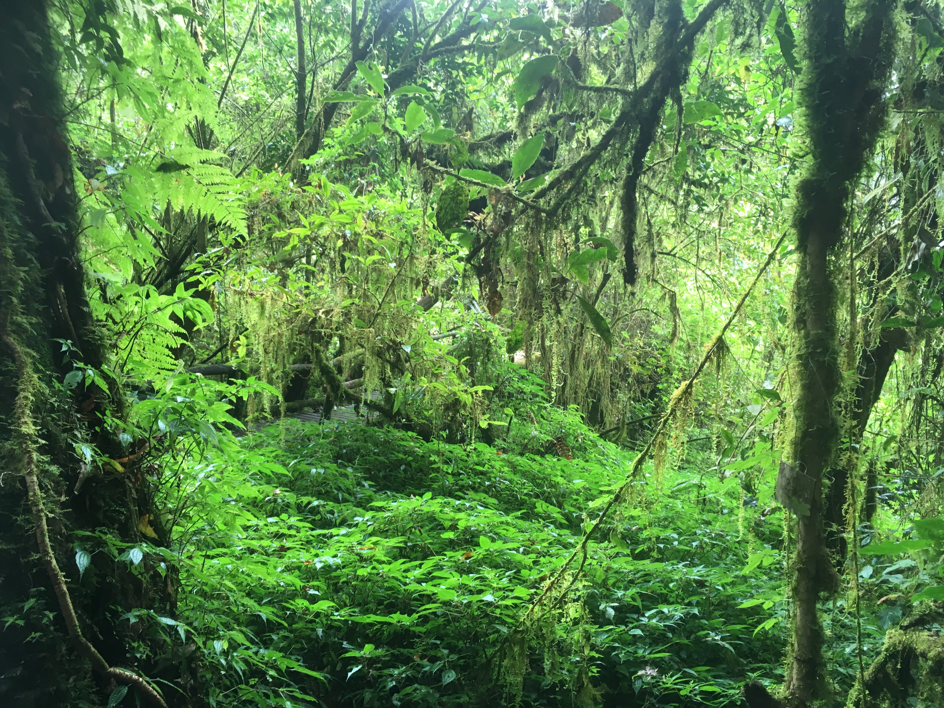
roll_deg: -2.9
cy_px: 354
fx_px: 791
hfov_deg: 61.7
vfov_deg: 48.2
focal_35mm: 29
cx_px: 472
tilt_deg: -3.9
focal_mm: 4.15
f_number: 2.2
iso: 80
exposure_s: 1/33
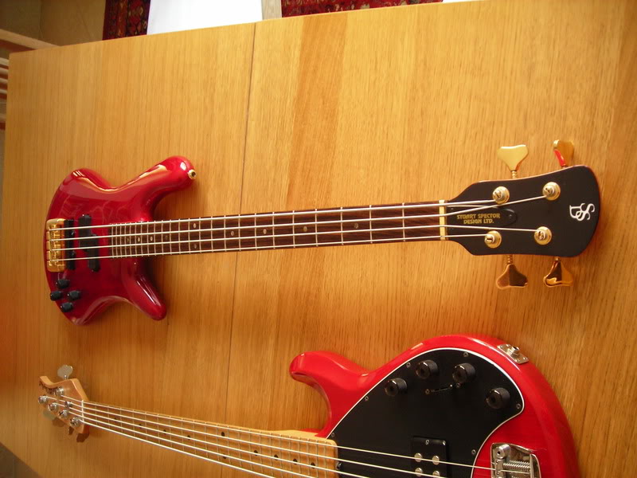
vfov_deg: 37.7
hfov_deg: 49.0
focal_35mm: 38
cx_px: 318
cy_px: 239
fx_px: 699
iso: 150
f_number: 3.2
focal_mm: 6.3
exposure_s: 1/4
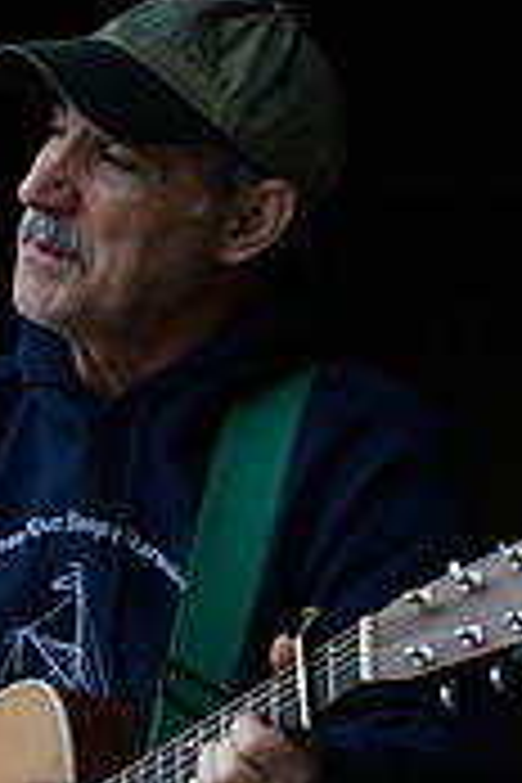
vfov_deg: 4.0
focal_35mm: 518
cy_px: 936
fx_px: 11266
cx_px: -58
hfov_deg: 2.7
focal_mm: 200
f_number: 8
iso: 800
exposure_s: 1/500
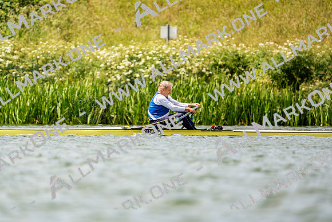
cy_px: 111
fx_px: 5534
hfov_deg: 3.4
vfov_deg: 2.3
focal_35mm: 600
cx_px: 166
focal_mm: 600
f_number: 6.3
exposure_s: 1/2000
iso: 320
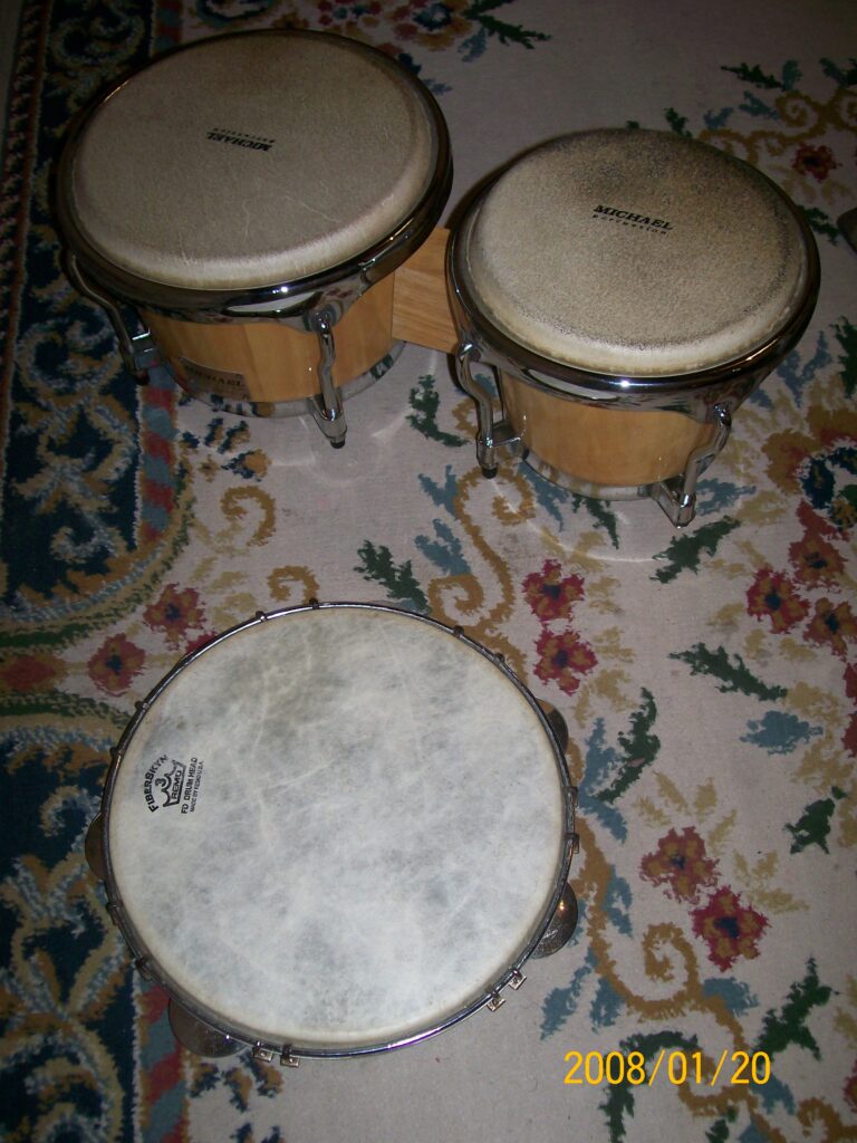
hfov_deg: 39.7
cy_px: 572
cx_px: 428
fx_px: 1188
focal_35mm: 36
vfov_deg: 51.4
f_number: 2.7
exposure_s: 1/64
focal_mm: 6
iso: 80
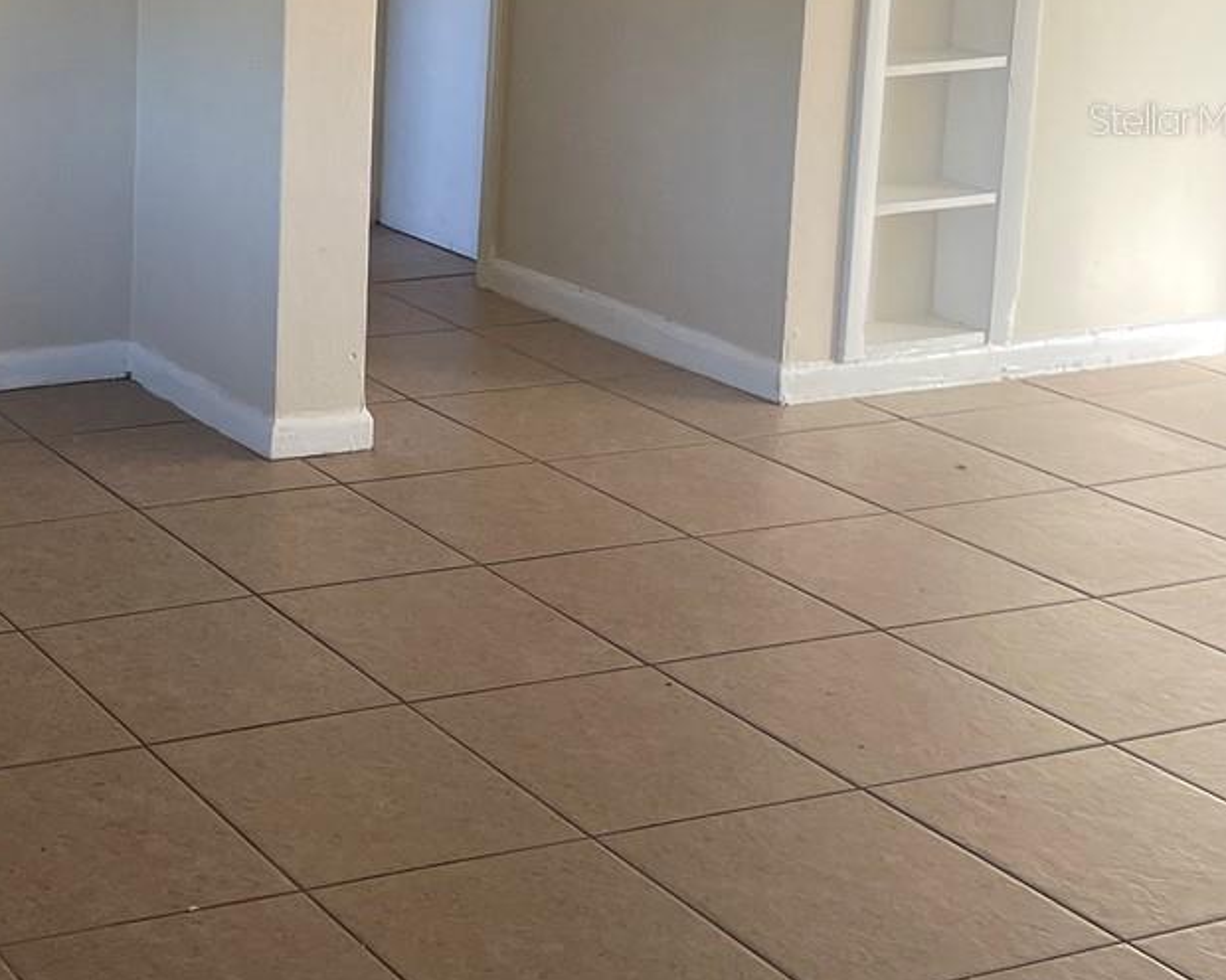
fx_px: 2286
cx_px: -306
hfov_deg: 26.2
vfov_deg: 23.6
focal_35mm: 63
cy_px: 119
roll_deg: +1.4
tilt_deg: -11.9
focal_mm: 5.1
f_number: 1.6
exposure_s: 1/121
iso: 125
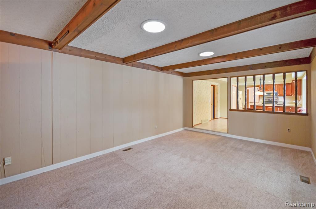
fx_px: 131
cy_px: 104
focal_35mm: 15
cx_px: 158
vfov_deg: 77.1
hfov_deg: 100.5
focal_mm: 10
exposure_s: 1/40
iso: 800
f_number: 4
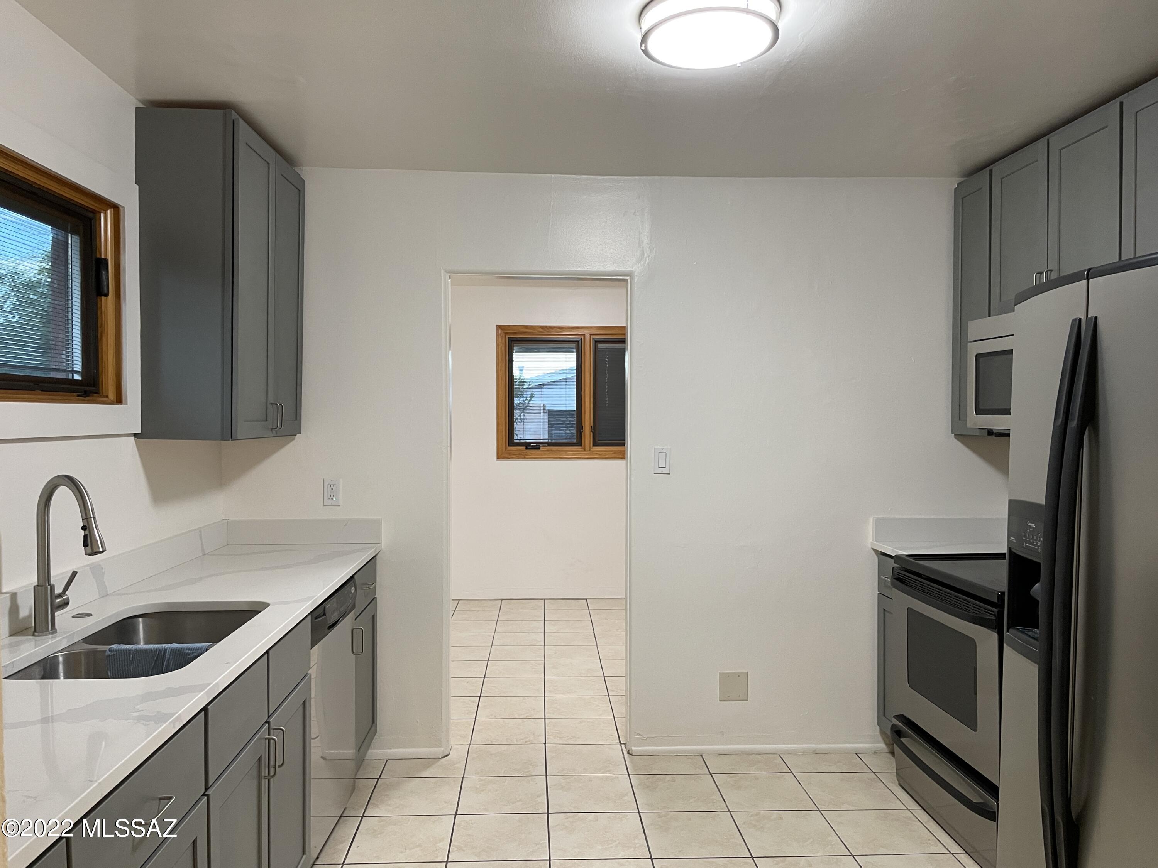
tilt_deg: -0.4
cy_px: 434
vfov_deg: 53.1
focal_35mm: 26
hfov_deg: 67.3
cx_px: 579
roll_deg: +0.8
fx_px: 870
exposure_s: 1/60
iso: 125
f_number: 1.6
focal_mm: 4.2
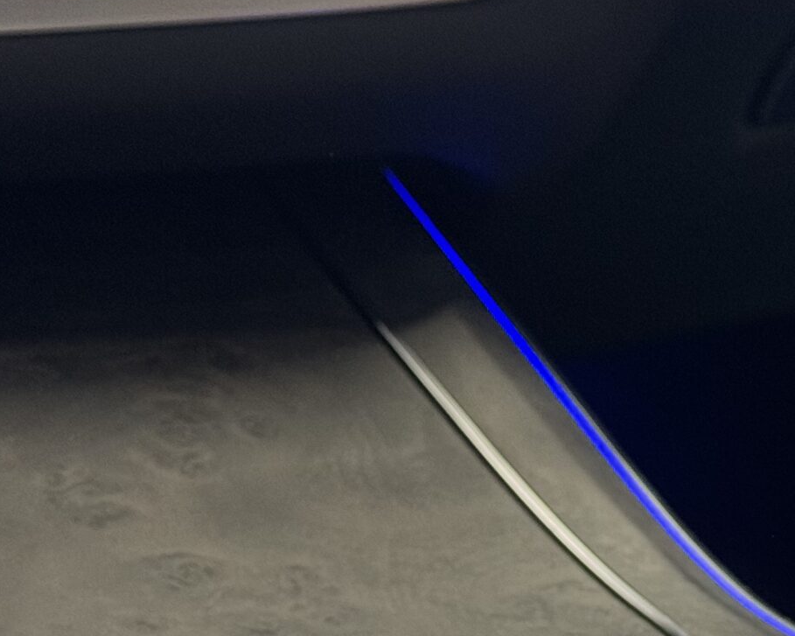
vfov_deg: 11.5
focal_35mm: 132
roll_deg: -4.6
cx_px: 641
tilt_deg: -26.2
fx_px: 3105
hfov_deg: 14.5
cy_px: 748
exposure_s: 1/40
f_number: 1.78
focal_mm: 6.76
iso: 320
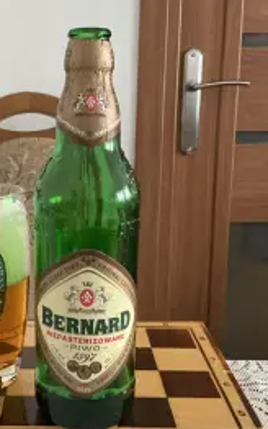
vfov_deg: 42.6
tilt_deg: -11.9
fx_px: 549
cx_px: 62
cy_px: 213
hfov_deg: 27.0
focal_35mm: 47
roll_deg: +0.1
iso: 320
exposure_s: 1/40
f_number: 1.8
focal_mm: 3
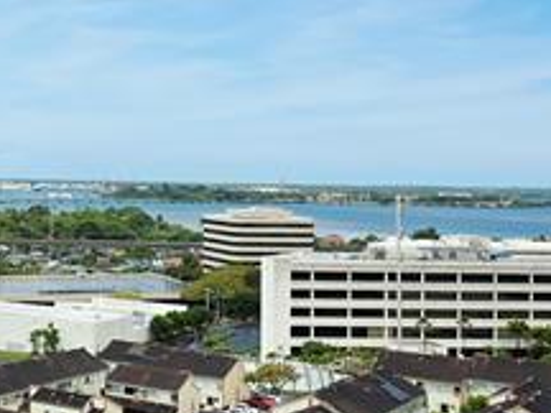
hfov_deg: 27.3
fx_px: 1082
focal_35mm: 68
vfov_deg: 21.6
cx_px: 31
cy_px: 161
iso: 80
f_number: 1.7
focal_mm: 6.25
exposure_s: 1/7944
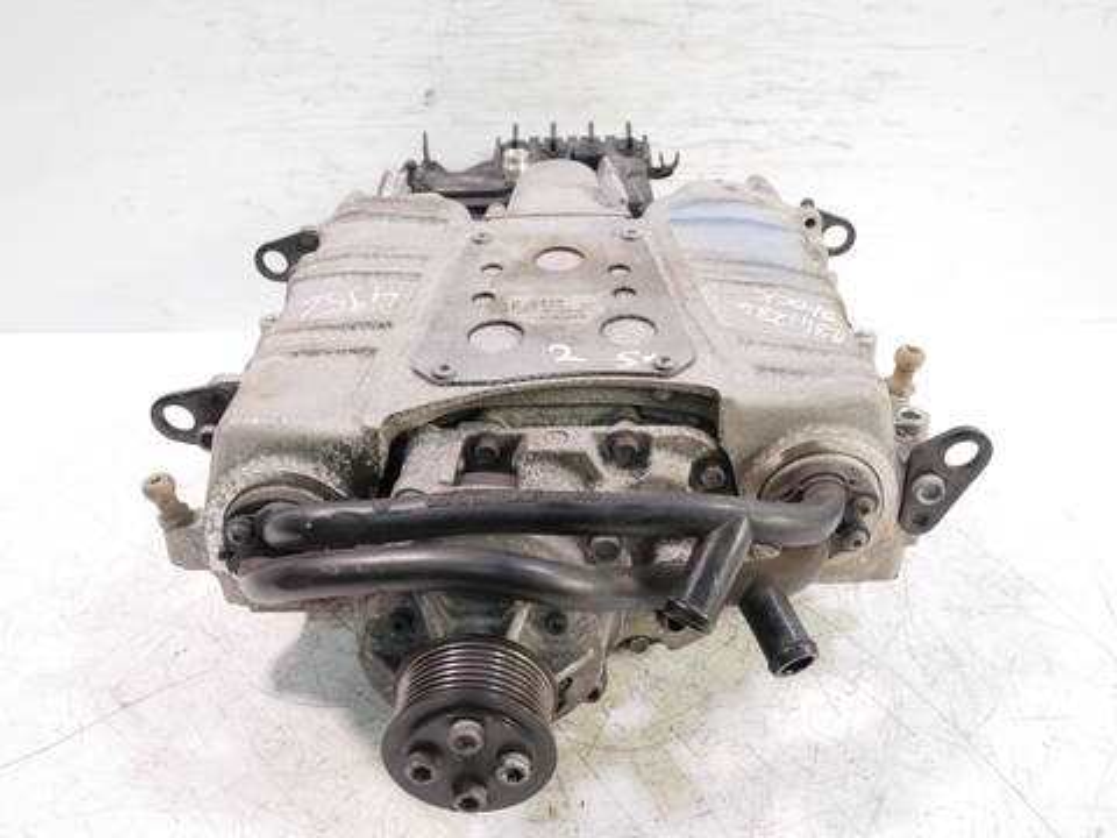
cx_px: 558
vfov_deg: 46.8
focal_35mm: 30
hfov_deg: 60.0
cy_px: 419
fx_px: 968
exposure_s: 1/60
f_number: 3.7
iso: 1250
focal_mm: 15
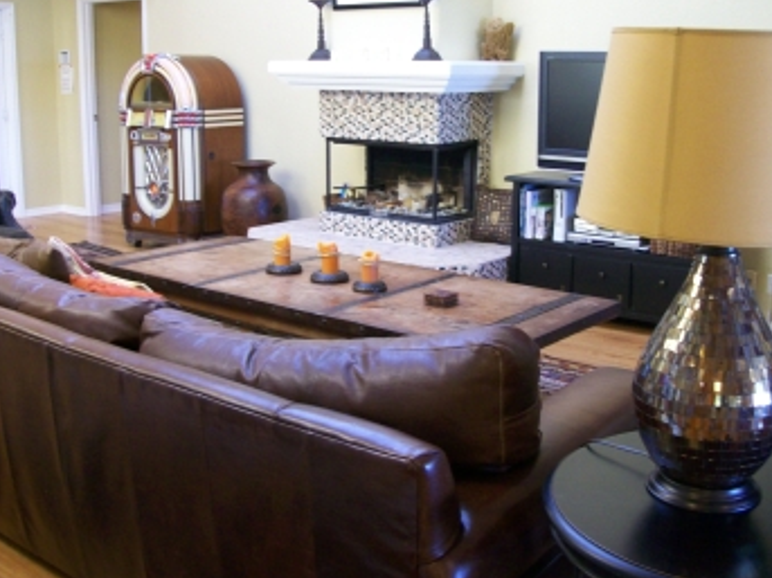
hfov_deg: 44.8
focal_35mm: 42
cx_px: 407
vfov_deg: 34.3
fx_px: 936
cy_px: 247
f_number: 2.7
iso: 160
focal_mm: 6
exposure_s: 1/19.7
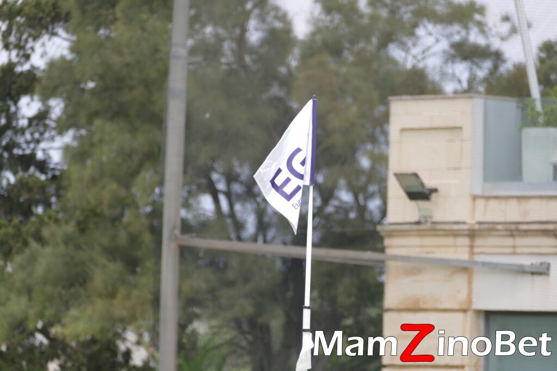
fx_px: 5509
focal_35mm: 356
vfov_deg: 3.9
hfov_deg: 5.8
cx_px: 278
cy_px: 186
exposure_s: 1/640
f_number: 4
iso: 125
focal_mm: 130
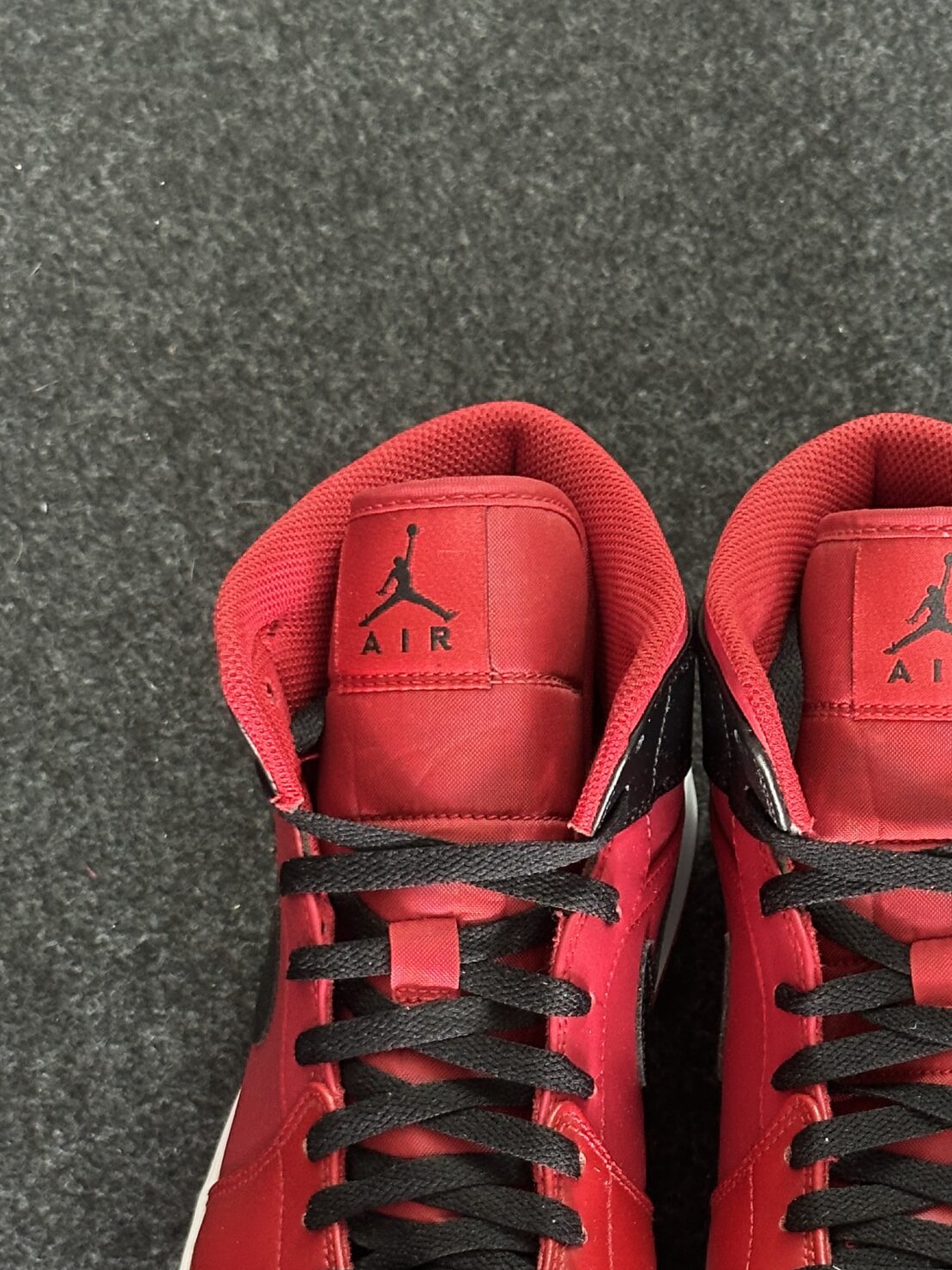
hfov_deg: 17.7
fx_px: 3044
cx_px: 660
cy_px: 1088
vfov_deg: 23.1
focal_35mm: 83
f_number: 1.78
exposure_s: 1/33
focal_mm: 6.86
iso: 400
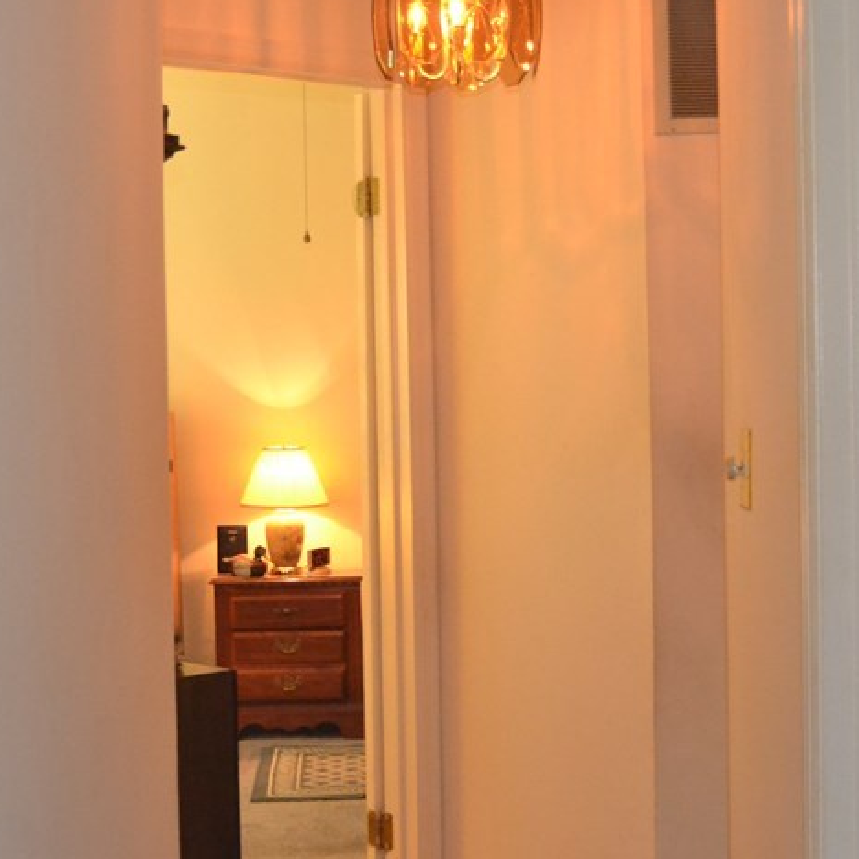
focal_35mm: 68
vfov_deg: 25.4
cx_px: 426
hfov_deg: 25.4
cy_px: 439
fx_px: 1909
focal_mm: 23
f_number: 3.8
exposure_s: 1/60
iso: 3200
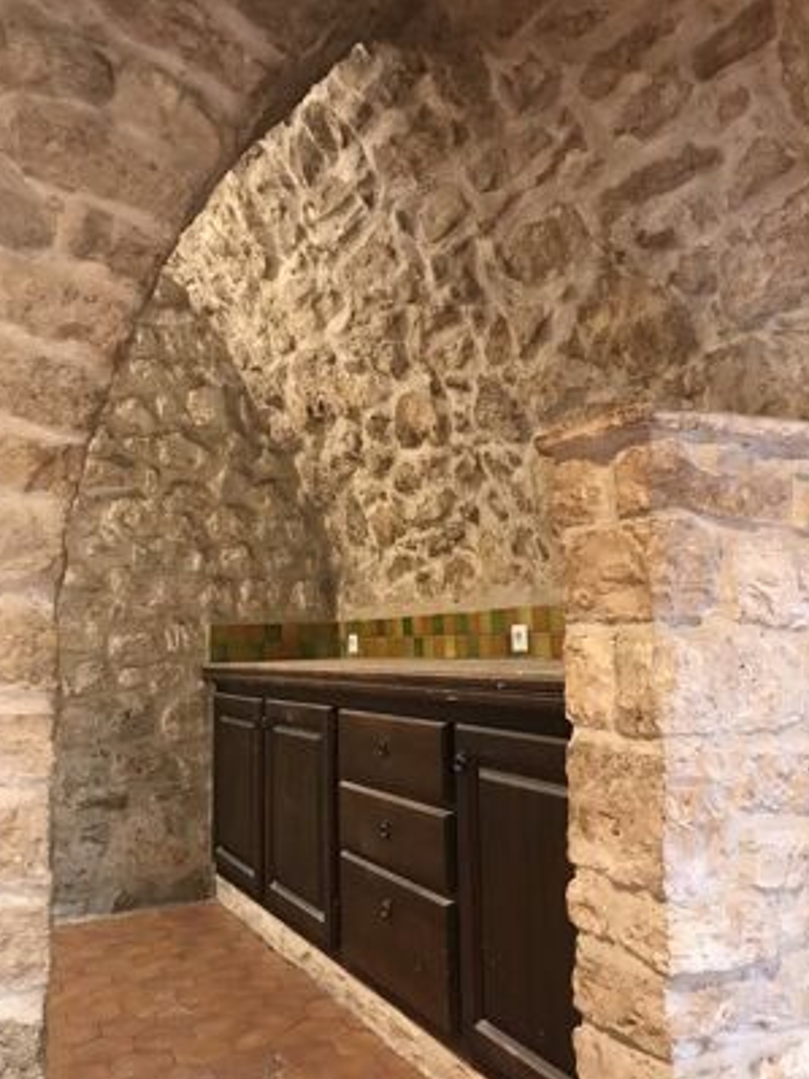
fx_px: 935
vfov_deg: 59.9
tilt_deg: +5.8
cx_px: 392
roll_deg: +1.8
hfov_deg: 46.8
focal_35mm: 30
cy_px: 575
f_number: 1.8
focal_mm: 3.99
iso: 100
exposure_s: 1/6
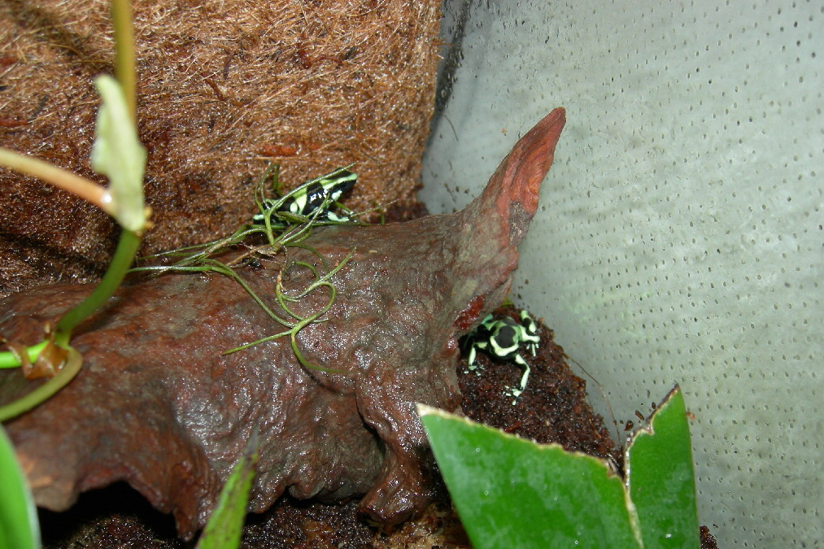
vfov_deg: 35.0
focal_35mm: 38
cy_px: 301
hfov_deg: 50.7
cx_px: 414
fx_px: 870
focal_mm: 7.5
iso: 64
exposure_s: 1/60.1
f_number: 2.7
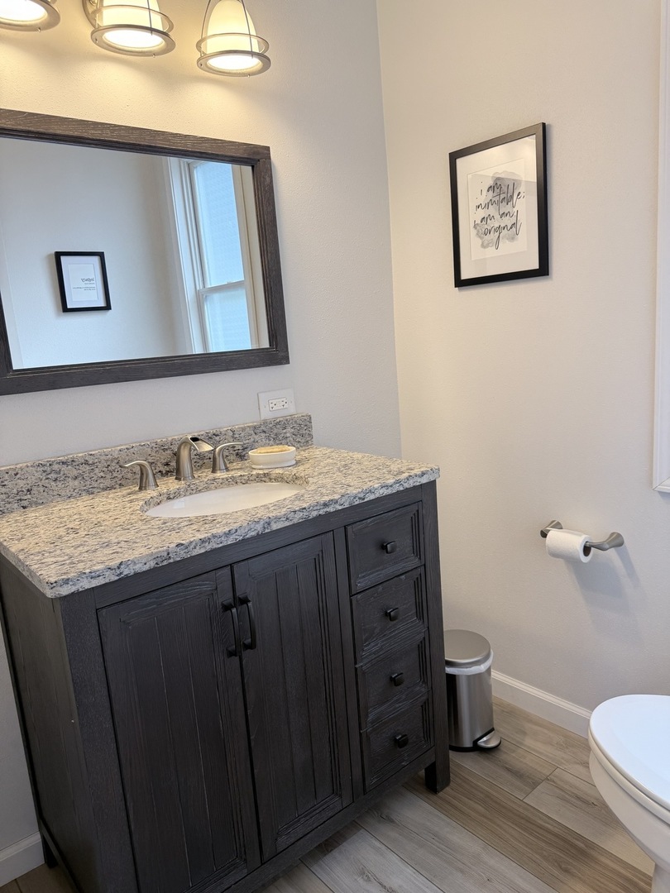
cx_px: 335
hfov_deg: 56.8
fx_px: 619
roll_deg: +3.8
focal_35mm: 24
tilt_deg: -9.1
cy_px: 446
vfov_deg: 71.6
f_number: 1.78
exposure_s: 1/120
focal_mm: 6.76
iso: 80
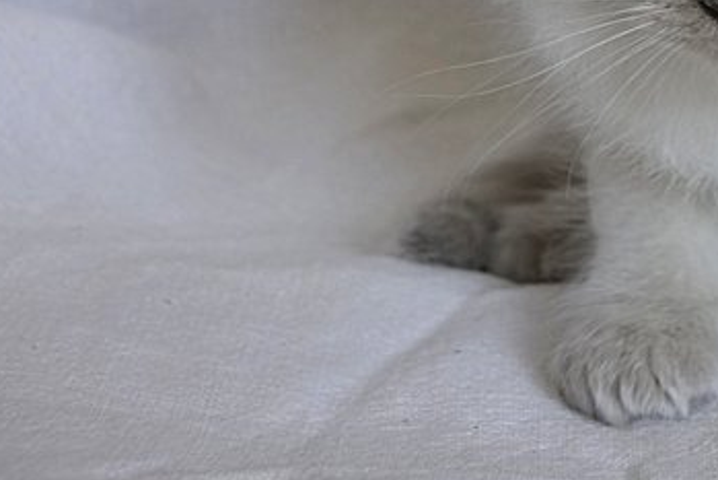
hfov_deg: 17.9
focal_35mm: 110
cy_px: -19
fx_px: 2195
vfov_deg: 12.3
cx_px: 796
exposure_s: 1/60
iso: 100
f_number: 3.2
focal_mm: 17.55
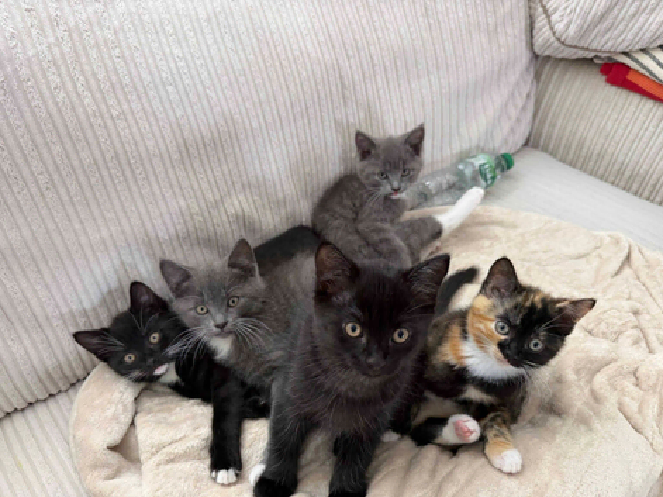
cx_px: 332
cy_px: 248
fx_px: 460
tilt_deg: -41.7
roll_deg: +0.0
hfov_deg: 71.6
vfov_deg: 56.8
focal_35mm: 24
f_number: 1.78
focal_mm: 6.76
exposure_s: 1/121
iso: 160
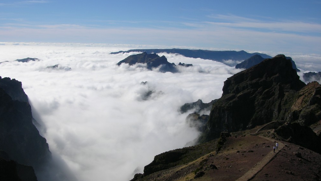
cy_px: 112
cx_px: 157
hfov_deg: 51.6
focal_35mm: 39
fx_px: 332
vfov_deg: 30.3
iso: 50
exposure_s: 1/363
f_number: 8
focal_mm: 8.9
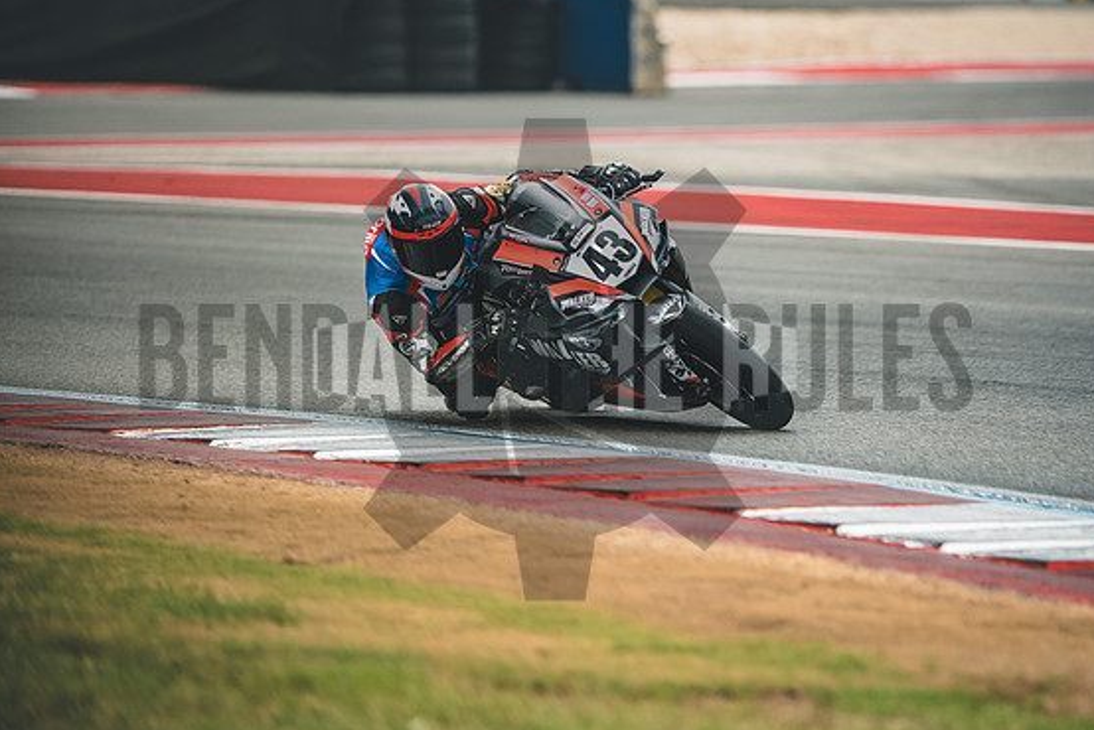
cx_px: 555
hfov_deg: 6.6
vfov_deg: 4.4
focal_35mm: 314
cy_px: 360
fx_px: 9547
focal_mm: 200
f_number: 2
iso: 1000
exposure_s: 1/4000
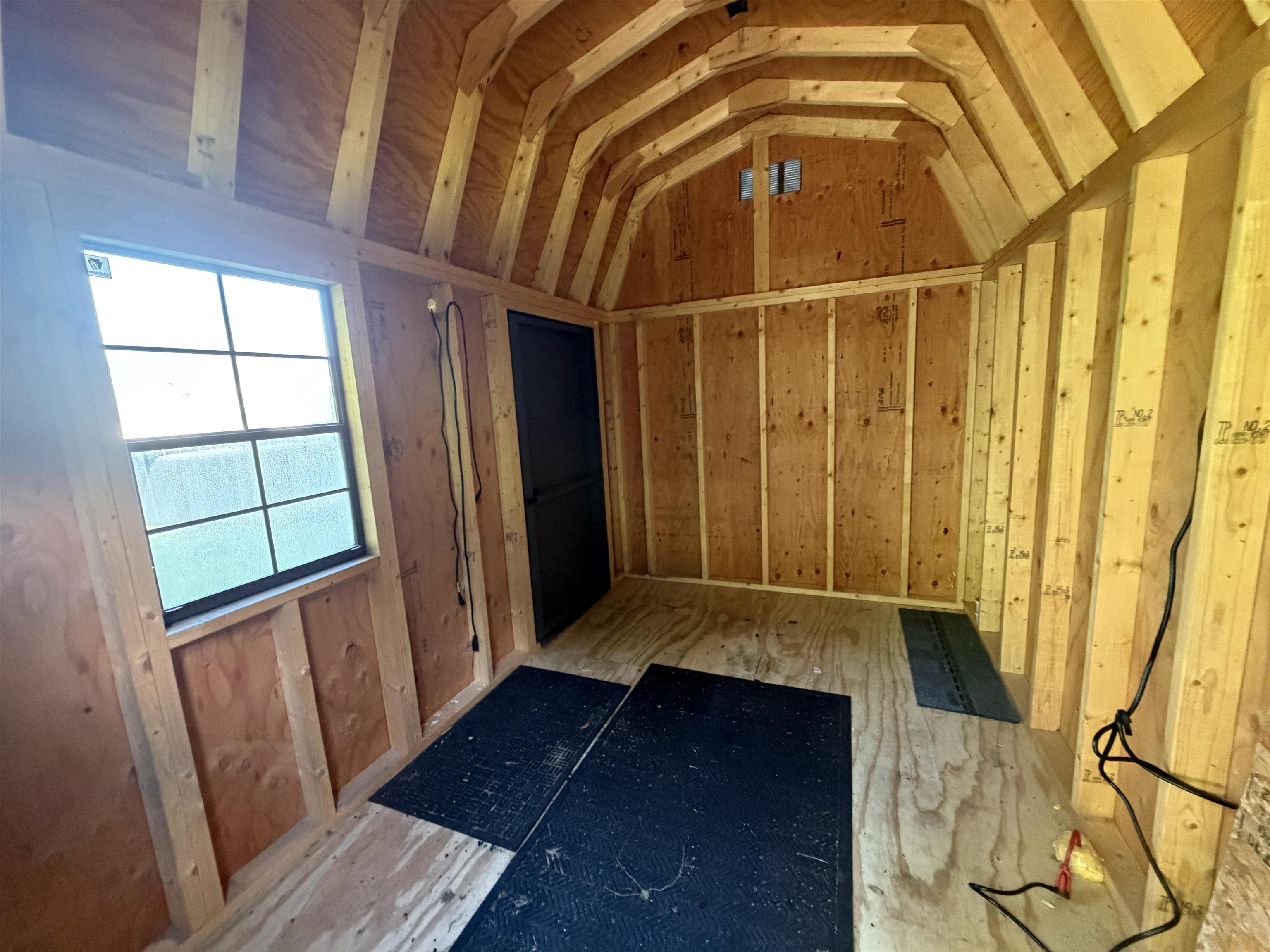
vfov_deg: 85.7
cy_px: 476
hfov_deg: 102.1
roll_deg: +2.2
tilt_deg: -11.4
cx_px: 635
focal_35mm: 14
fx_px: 514
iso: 800
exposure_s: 1/60
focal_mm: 2.22
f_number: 2.2
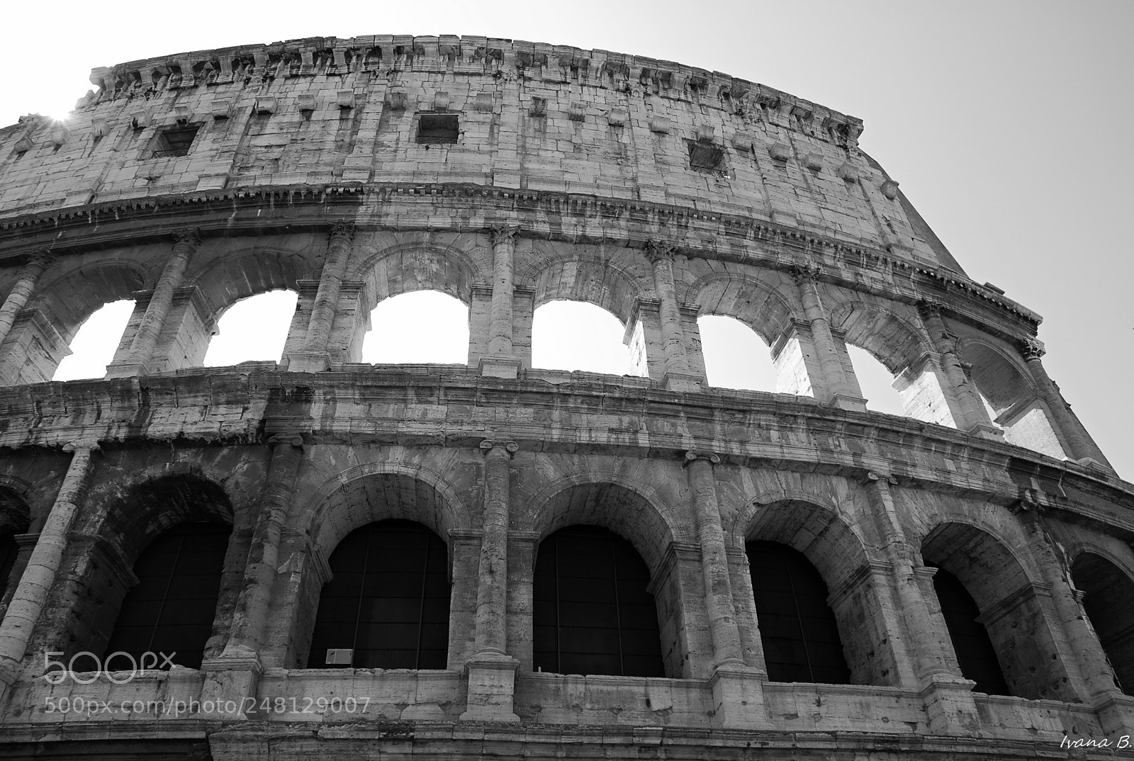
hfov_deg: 67.3
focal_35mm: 27
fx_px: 852
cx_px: 567
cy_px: 380
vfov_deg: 48.1
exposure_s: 1/160
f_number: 6.3
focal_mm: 18
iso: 100
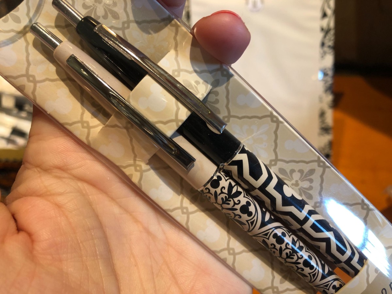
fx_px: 317
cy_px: 147
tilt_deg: -40.8
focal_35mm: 28
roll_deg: +8.7
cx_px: 196
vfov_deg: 49.7
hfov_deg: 63.4
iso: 40
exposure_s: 1/24
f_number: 1.8
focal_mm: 3.99
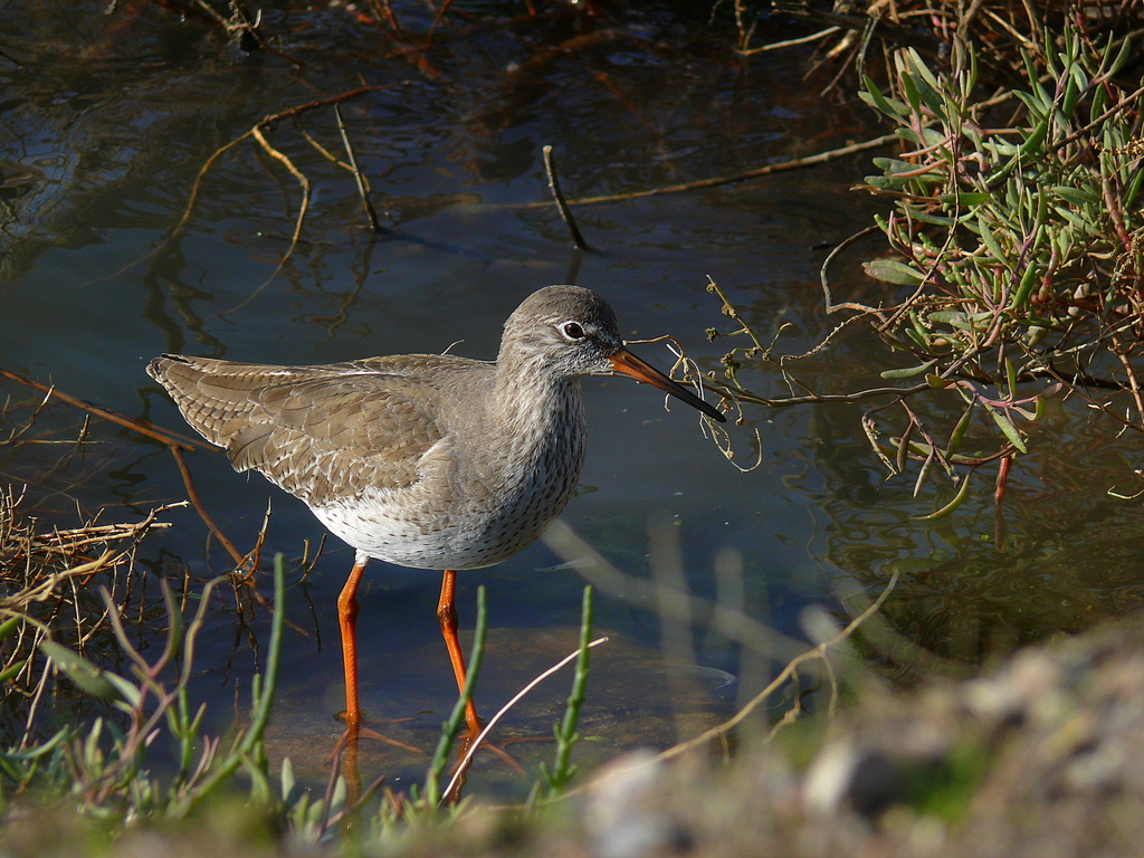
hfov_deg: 4.7
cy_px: 429
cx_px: 572
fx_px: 13880
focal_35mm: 420
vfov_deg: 3.5
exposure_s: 1/800
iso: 100
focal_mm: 88.8
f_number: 5
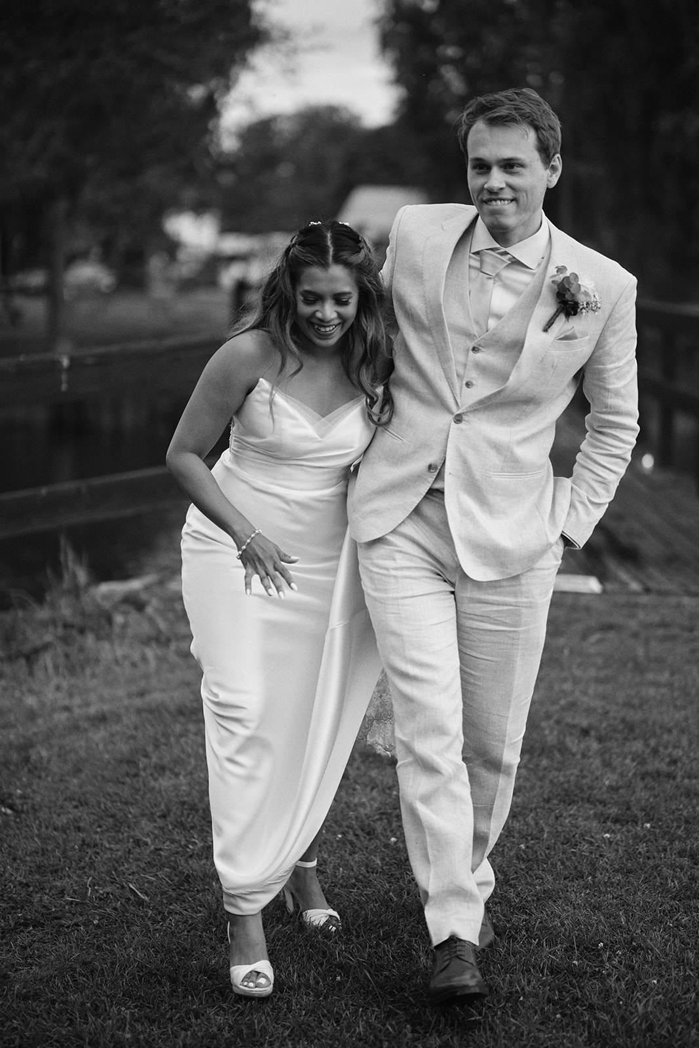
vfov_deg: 24.2
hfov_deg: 16.3
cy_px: 524
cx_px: 350
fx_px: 2446
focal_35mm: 84
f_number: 1.2
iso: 160
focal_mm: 56
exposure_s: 1/800
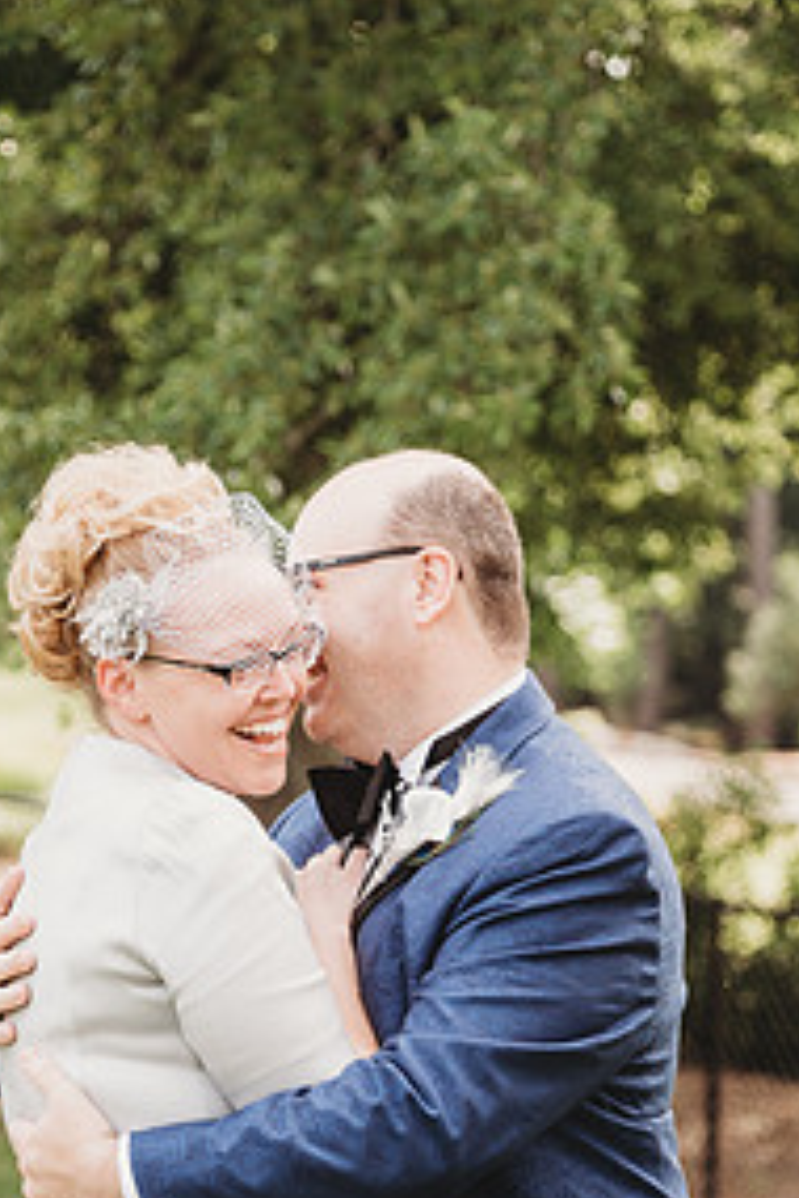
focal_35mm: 134
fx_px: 4461
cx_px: 269
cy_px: 761
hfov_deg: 10.2
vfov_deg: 15.3
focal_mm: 85
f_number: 4
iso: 200
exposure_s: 1/320
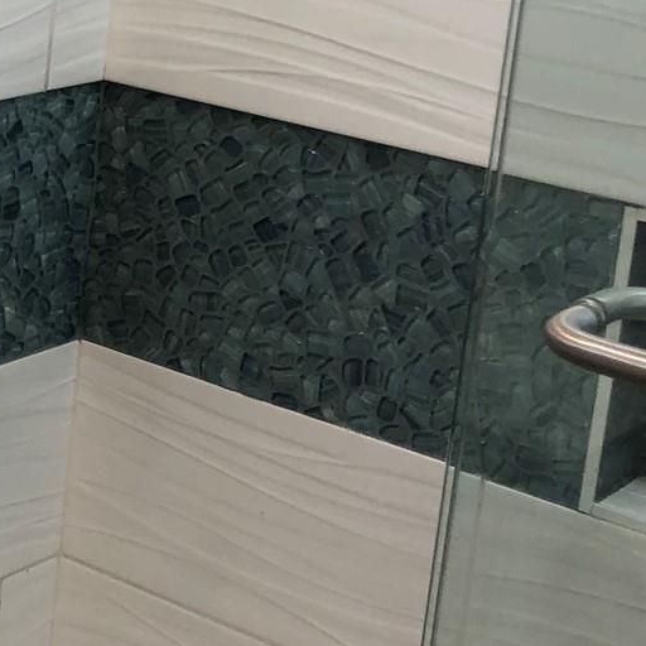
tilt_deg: -12.4
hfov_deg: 15.8
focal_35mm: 99
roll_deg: -2.9
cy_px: 73
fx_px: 2090
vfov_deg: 17.3
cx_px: -379
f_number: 1.8
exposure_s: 1/120
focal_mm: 3.99
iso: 64
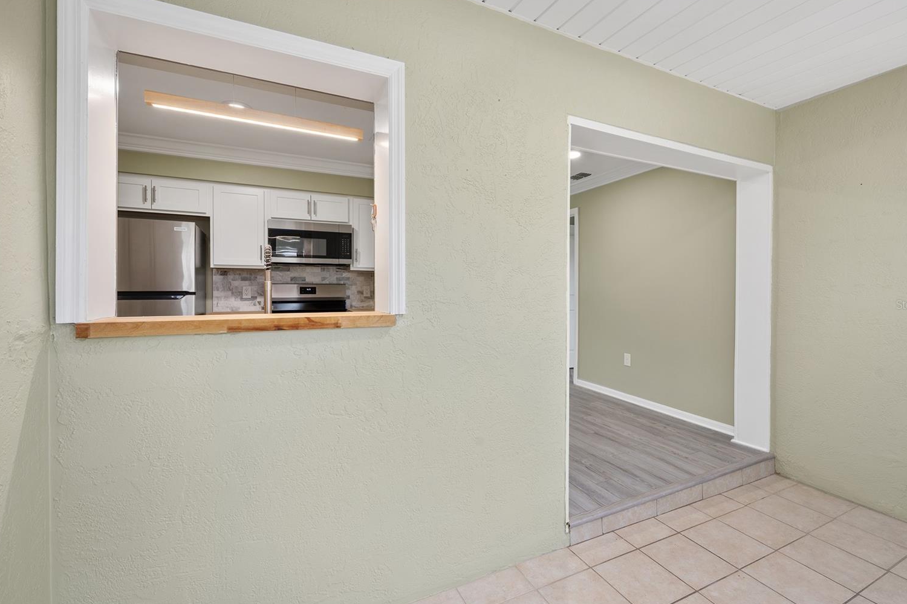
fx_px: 403
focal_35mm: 16
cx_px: 466
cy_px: 304
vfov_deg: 73.7
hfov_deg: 96.7
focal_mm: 15
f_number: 9
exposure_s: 1/3
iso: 125
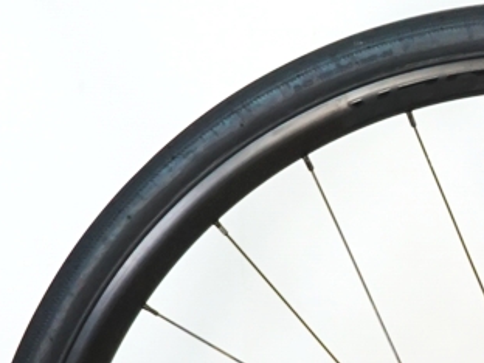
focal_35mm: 346
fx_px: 4837
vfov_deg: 4.3
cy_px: 220
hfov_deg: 5.4
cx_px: 1423
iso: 640
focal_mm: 39
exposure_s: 1/30
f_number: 6.3
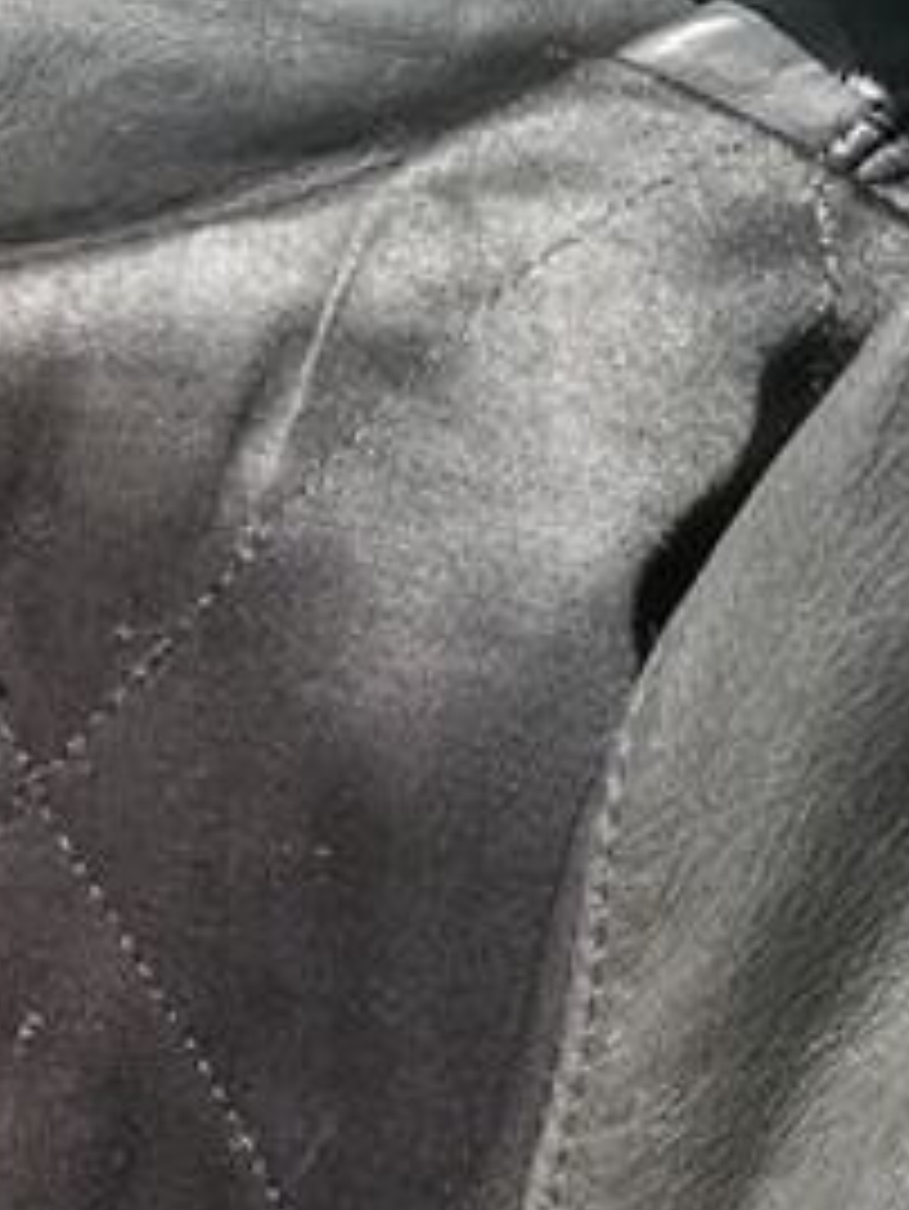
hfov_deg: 11.0
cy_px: 1581
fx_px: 4513
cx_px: -472
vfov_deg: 14.6
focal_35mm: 129
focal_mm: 3.83
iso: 50
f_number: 2.2
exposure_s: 1/227
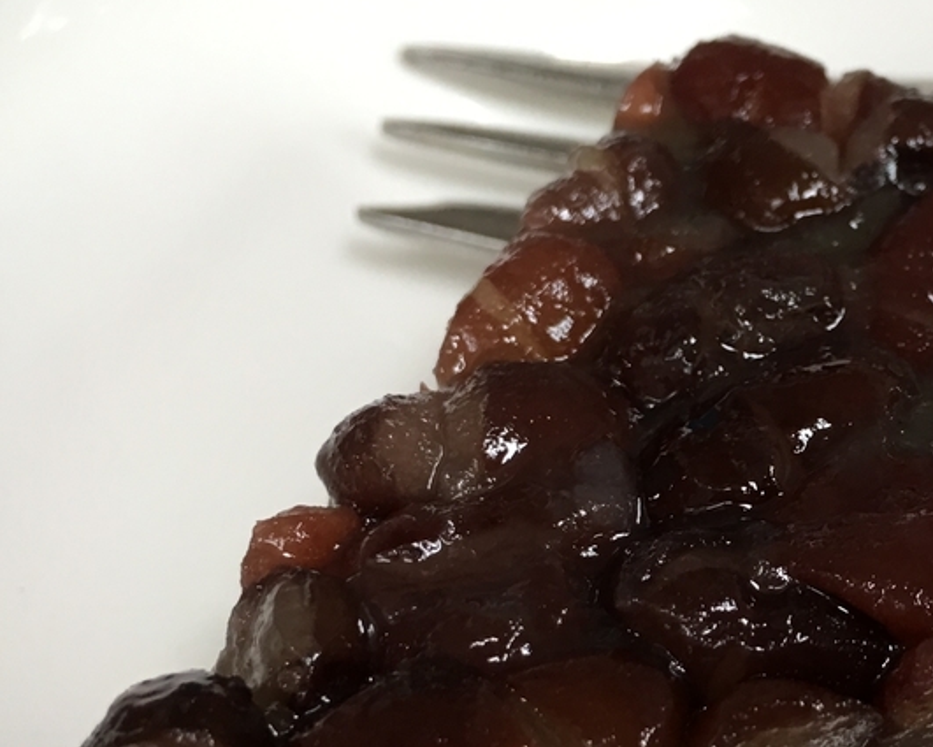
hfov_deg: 28.3
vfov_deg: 23.4
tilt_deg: -46.8
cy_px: 617
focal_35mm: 64
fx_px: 1768
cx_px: 861
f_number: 2.2
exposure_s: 1/15
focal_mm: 4.15
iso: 32
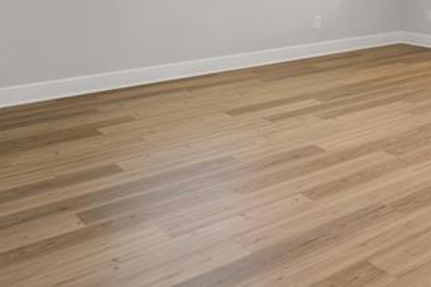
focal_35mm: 49
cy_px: -60
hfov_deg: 35.3
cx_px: 460
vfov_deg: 24.8
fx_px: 587
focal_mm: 16
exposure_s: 1/3
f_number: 7.1
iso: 500
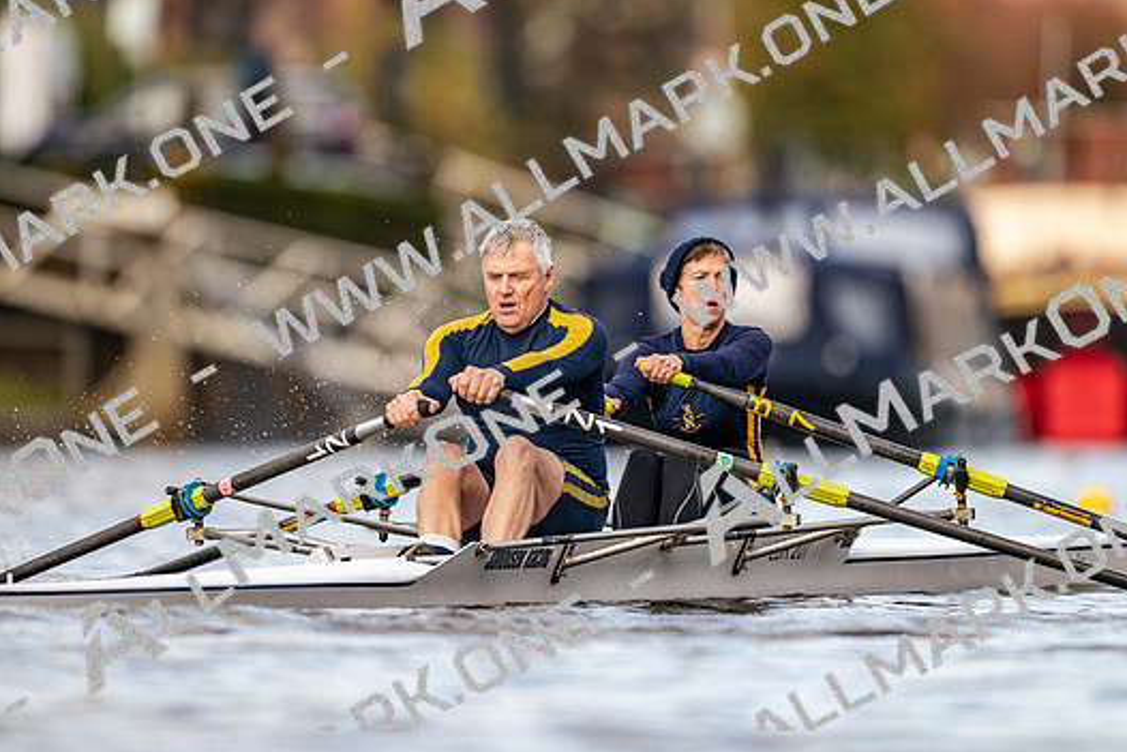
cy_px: 363
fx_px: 20697
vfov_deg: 2.1
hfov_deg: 3.1
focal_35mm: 661
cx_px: 516
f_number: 4
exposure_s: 1/2500
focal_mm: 600
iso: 1000
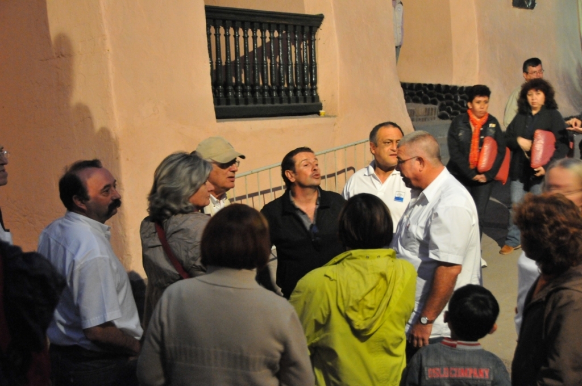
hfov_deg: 37.9
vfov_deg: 25.7
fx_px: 848
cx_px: 291
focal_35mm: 52
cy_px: 193
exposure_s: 1/8
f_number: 4.2
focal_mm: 35
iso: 3200
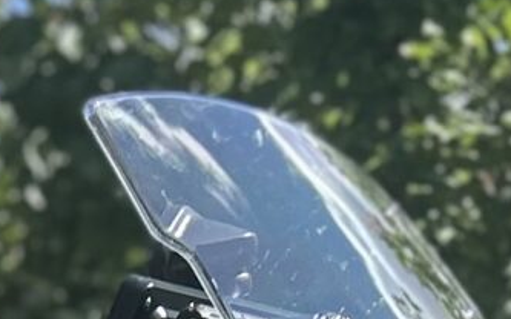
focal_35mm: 212
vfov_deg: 5.6
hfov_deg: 9.6
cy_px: 1156
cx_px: -219
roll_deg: +3.7
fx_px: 2952
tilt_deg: -2.8
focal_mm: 5.7
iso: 50
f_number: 1.5
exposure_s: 1/1724
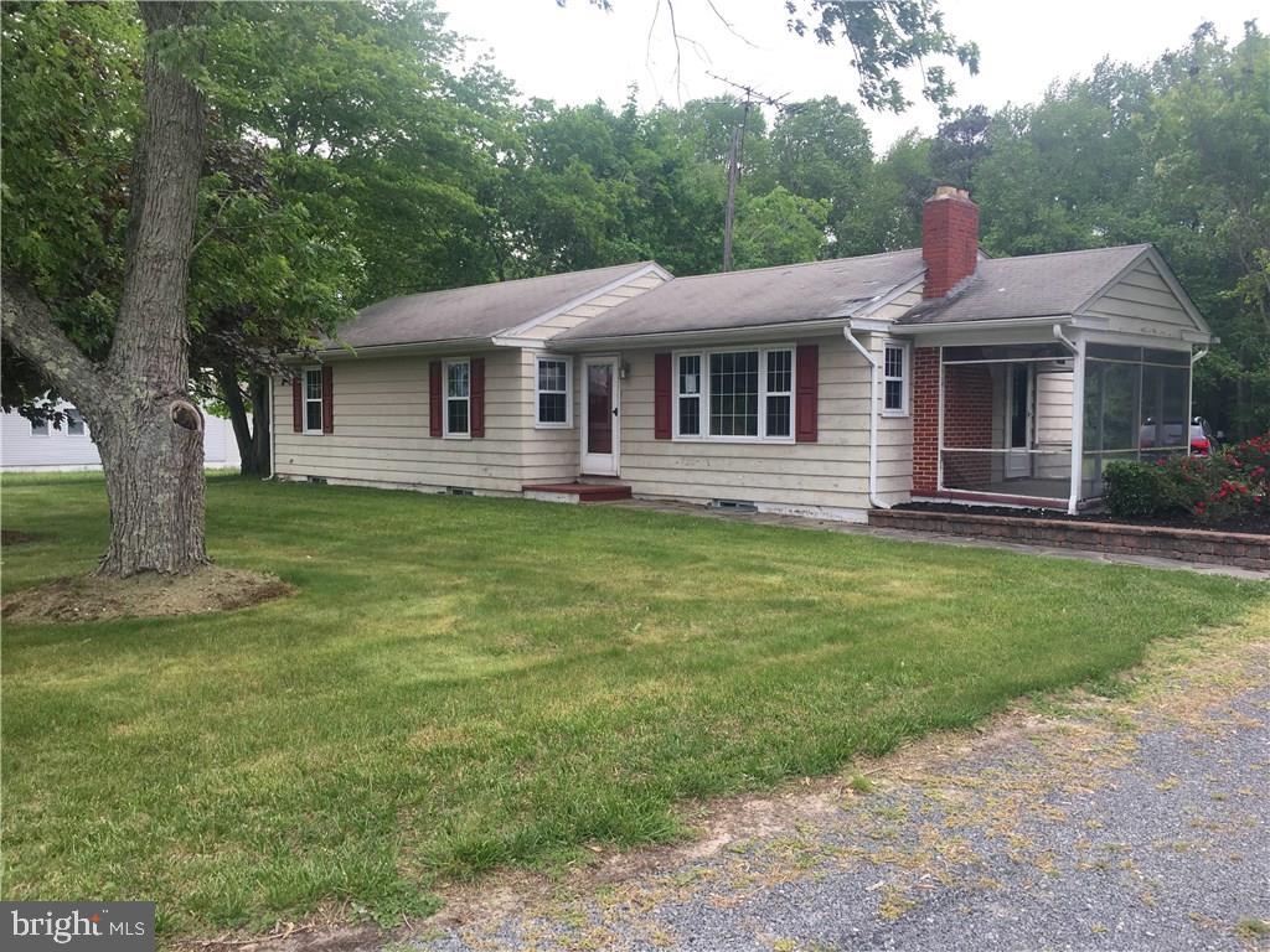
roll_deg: -1.8
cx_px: 635
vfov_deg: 48.2
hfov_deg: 61.7
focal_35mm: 29
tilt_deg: -3.0
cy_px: 476
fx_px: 1064
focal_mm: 4.15
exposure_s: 1/151
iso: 25
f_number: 2.2
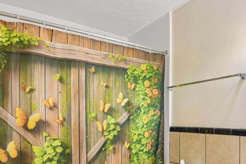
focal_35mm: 30
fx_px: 205
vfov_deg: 42.0
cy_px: 127
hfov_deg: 60.5
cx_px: 163
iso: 400
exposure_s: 1/13
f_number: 8
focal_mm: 18
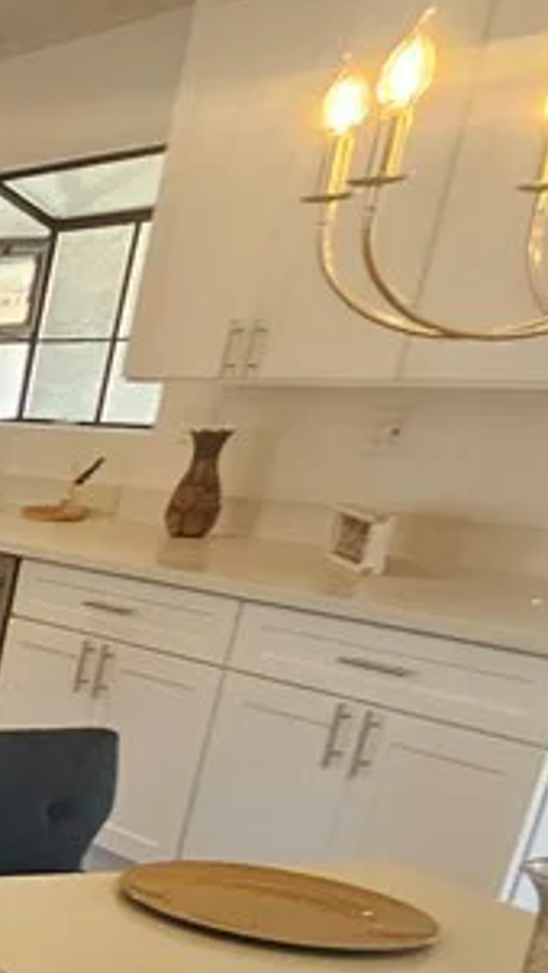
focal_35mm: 48
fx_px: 1239
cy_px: 809
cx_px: -1015
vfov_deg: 40.7
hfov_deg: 12.3
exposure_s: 1/60
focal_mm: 2.2
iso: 100
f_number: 2.2
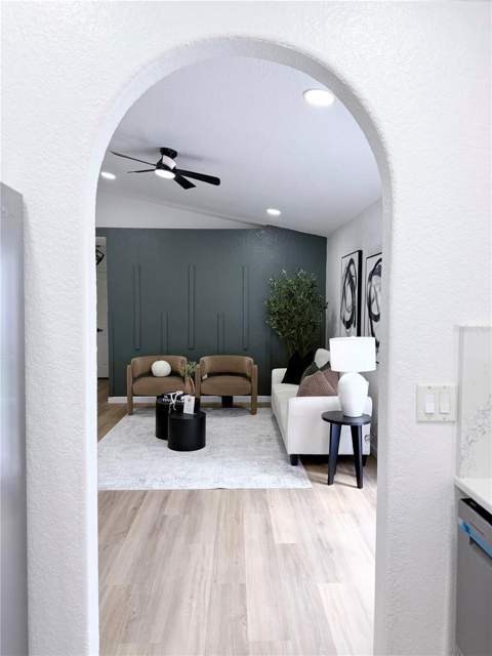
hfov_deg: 56.8
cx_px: 246
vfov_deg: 71.6
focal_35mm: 24
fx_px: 455
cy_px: 328
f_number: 1.78
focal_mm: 6.76
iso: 80
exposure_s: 1/121
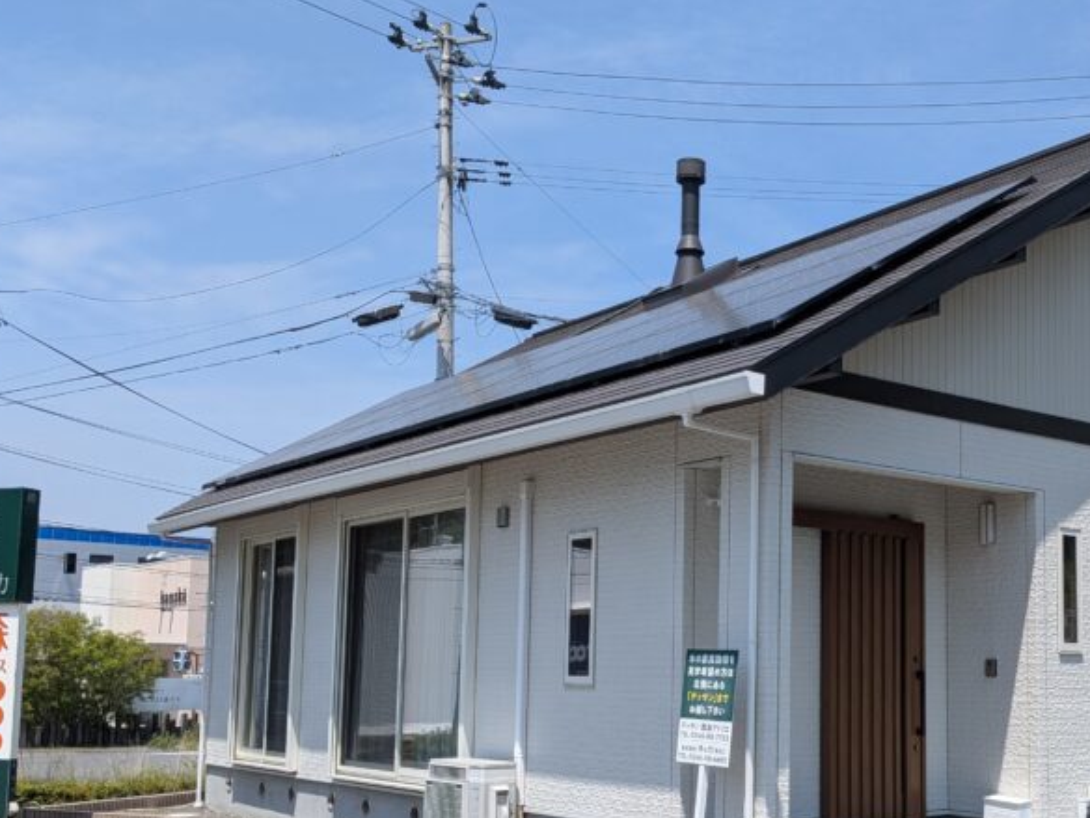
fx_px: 1323
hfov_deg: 44.0
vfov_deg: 34.1
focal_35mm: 42
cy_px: 529
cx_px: 747
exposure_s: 1/1511
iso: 30
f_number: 1.7
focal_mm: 4.53
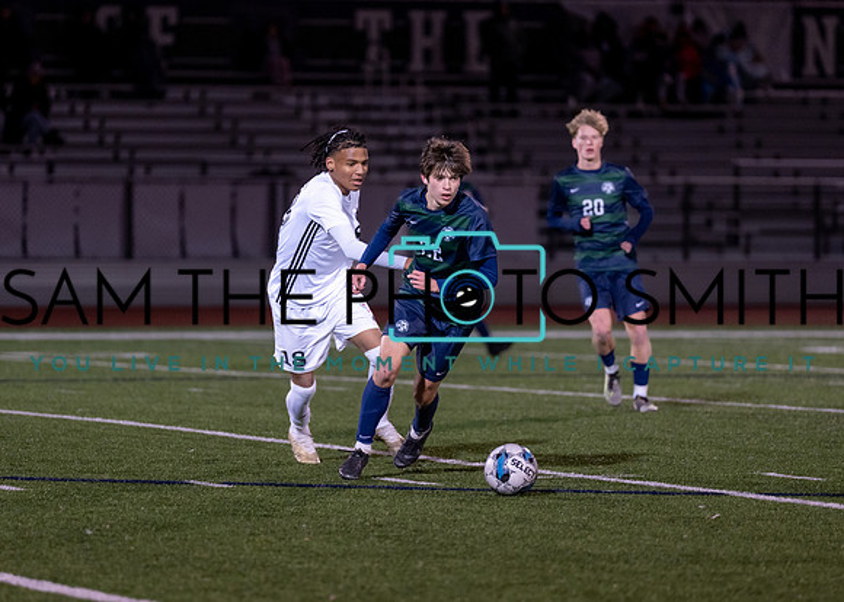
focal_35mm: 259
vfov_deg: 5.6
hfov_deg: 7.8
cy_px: 251
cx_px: 416
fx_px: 6209
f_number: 2.8
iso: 2500
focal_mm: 200
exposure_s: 1/1000
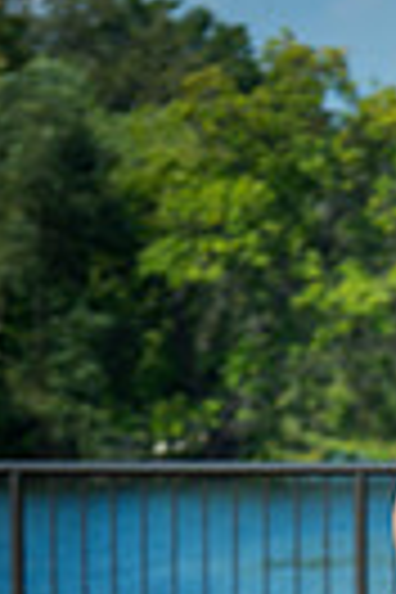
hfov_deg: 3.1
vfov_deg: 4.6
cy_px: 986
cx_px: 623
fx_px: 7325
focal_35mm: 444
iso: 100
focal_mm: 130
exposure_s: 1/180
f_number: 9.5
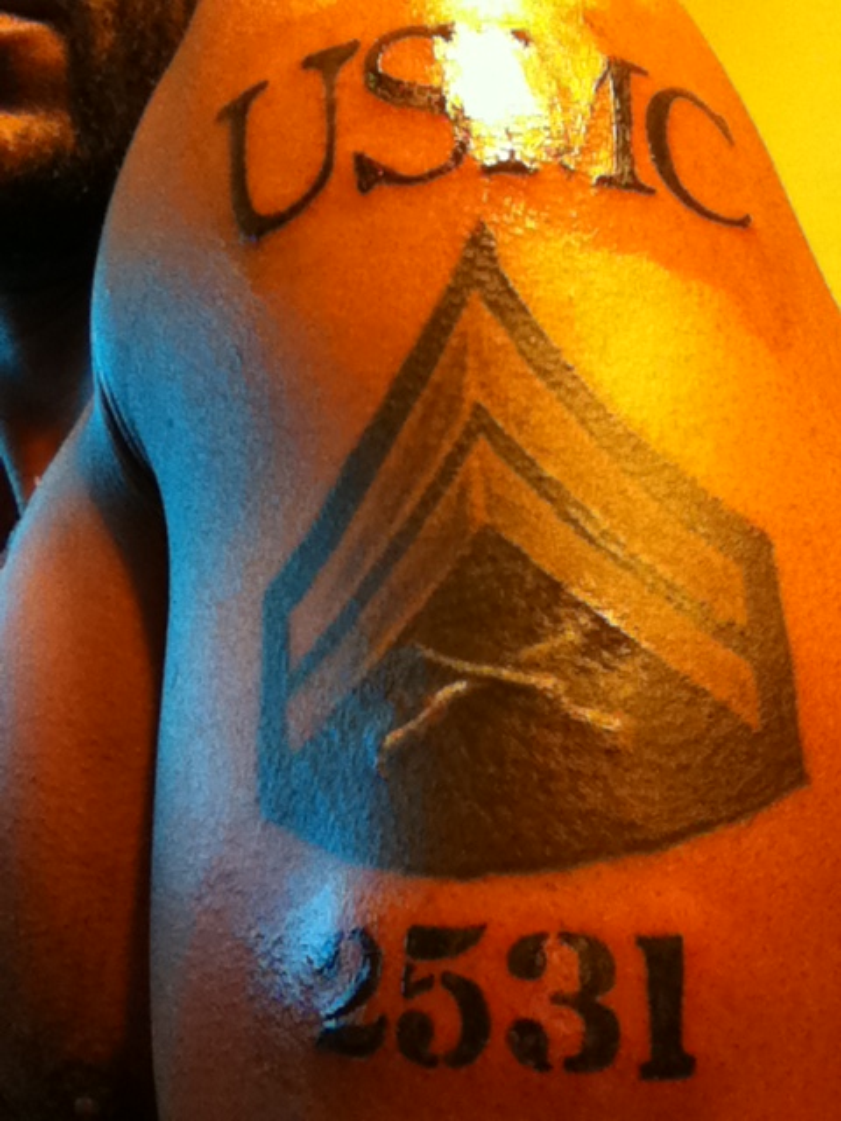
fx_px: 1134
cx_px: 420
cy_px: 560
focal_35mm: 35
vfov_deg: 52.6
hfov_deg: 40.7
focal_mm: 3.85
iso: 400
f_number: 2.4
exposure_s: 1/30
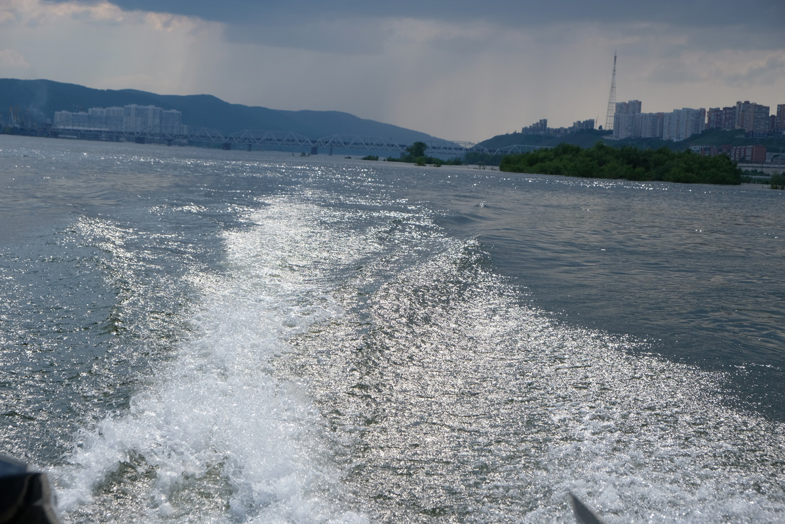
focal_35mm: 64
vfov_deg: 21.3
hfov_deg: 31.4
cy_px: 262
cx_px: 392
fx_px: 1396
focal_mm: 42.5
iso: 200
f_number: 8
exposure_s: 1/680
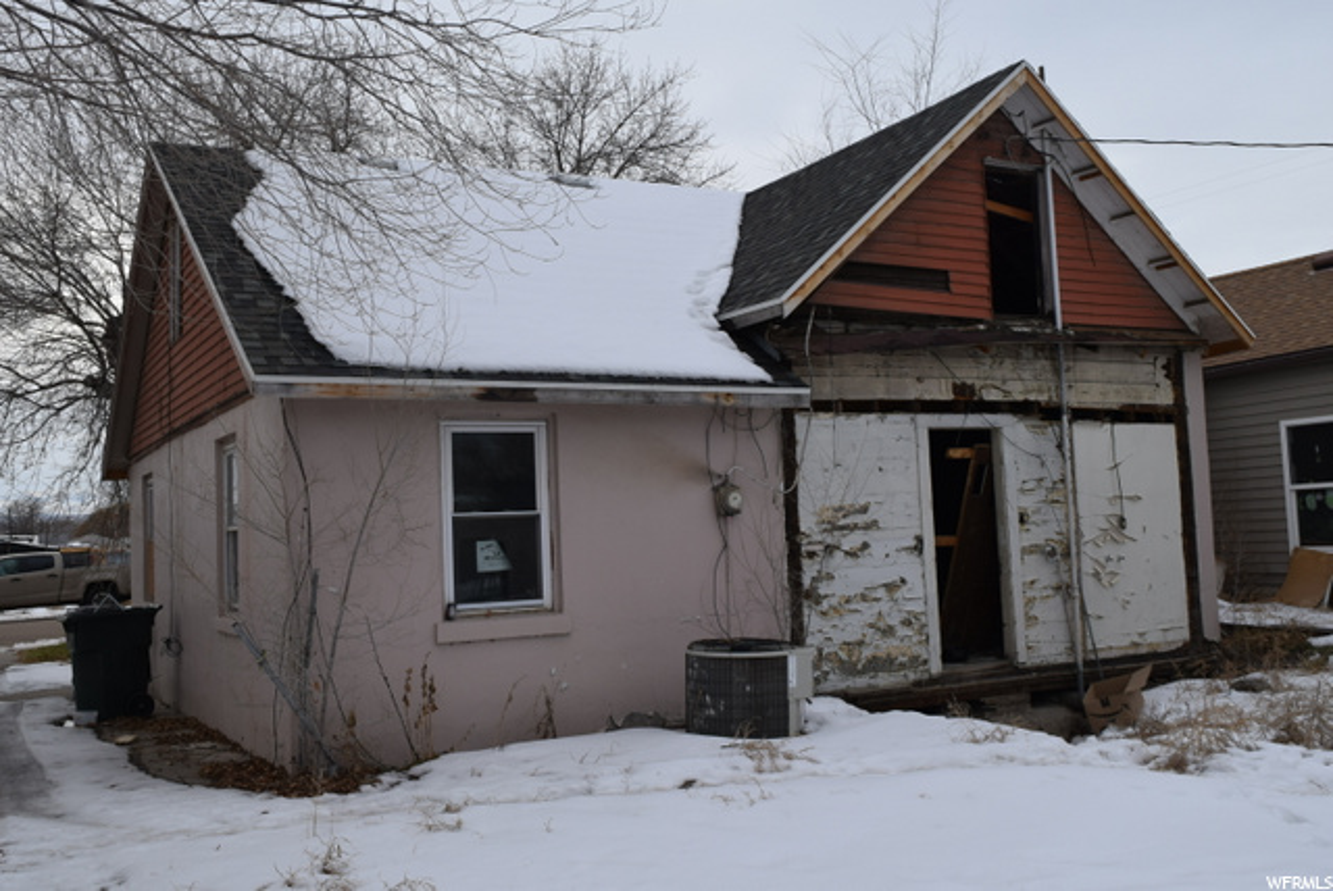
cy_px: 446
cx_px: 666
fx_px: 1334
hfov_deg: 53.1
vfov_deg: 36.9
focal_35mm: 36
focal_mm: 24
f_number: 8
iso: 200
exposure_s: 1/250
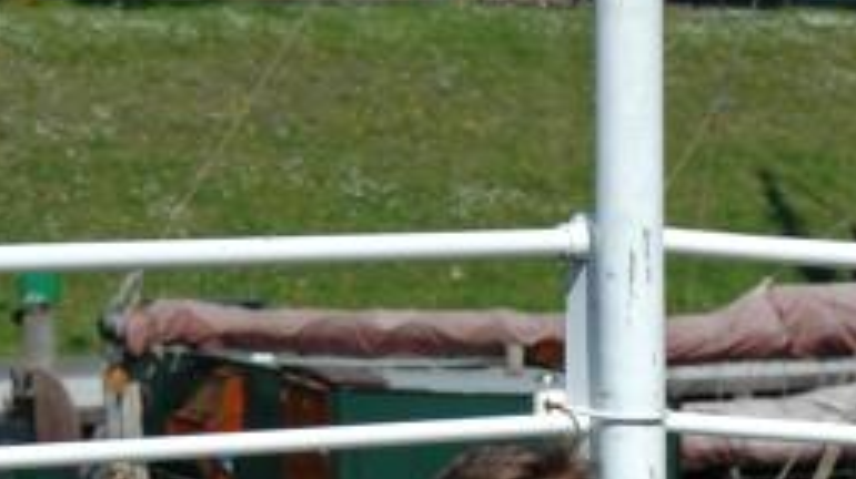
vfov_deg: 5.4
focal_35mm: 219
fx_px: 4968
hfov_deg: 9.8
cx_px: 570
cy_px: 1031
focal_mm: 35
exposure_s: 1/2000
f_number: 4.2
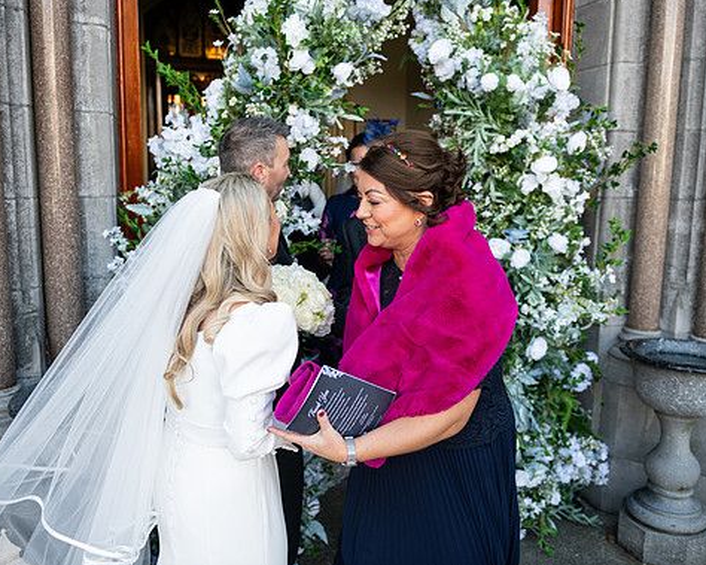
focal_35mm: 31
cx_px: 346
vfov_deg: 47.1
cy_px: 280
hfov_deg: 57.2
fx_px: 648
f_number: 3.5
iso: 500
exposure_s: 1/1000
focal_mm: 27
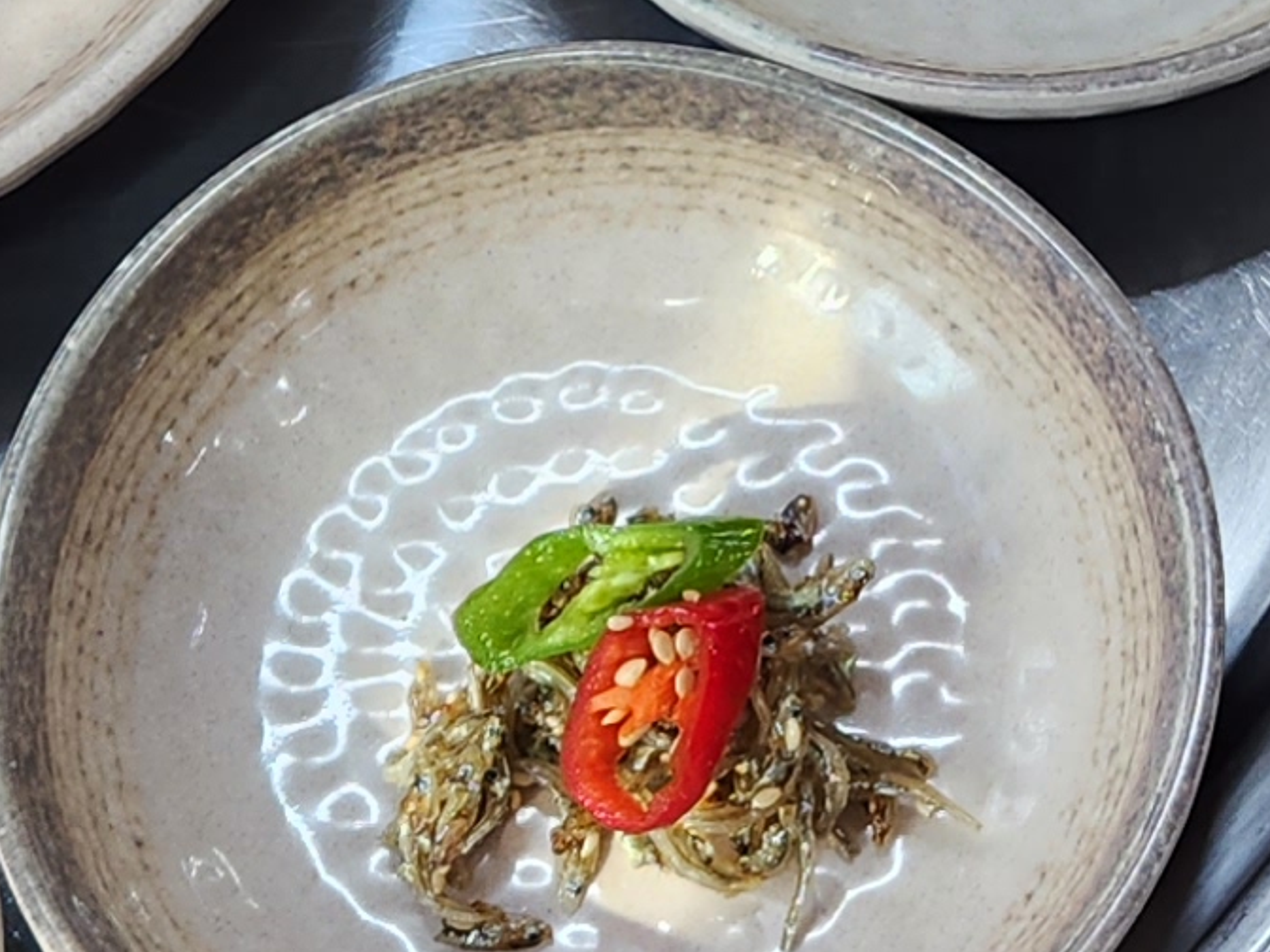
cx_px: 1228
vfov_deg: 10.7
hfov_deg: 14.2
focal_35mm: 137
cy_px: -132
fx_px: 5026
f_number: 1.8
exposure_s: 1/120
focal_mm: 5.4
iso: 80
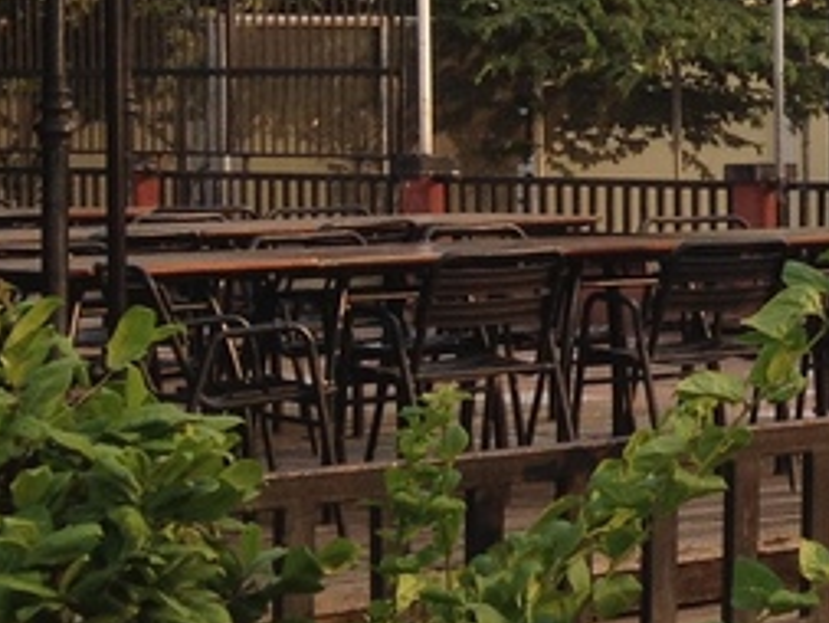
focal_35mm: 166
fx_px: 3977
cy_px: 118
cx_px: 1809
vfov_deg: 8.9
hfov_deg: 10.6
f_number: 2.4
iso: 64
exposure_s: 1/600
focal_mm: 4.28
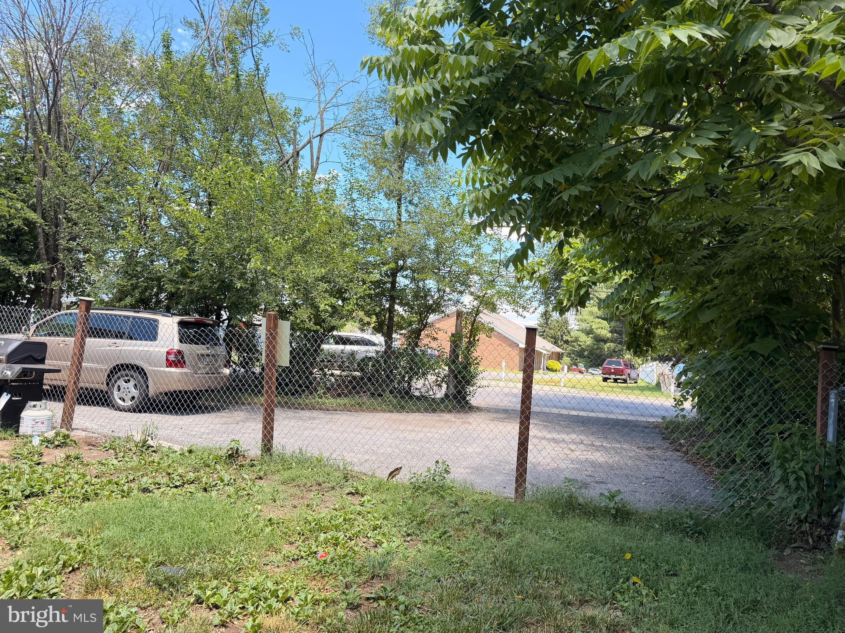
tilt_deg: +2.4
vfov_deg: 56.8
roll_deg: -3.9
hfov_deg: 71.6
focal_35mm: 24
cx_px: 422
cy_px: 316
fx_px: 586
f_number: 1.78
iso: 100
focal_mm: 6.76
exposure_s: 1/1060
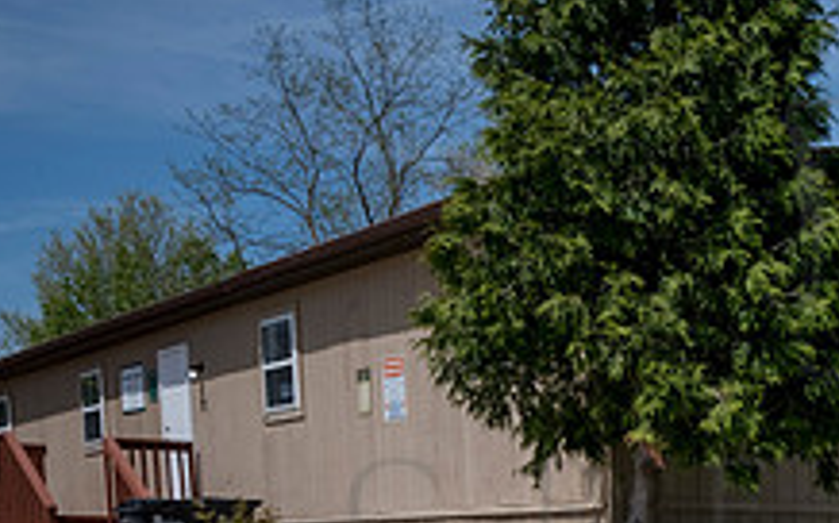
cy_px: 694
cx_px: 1055
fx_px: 1485
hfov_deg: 27.1
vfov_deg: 18.5
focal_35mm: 65
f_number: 14
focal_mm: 24
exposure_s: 1/320
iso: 400
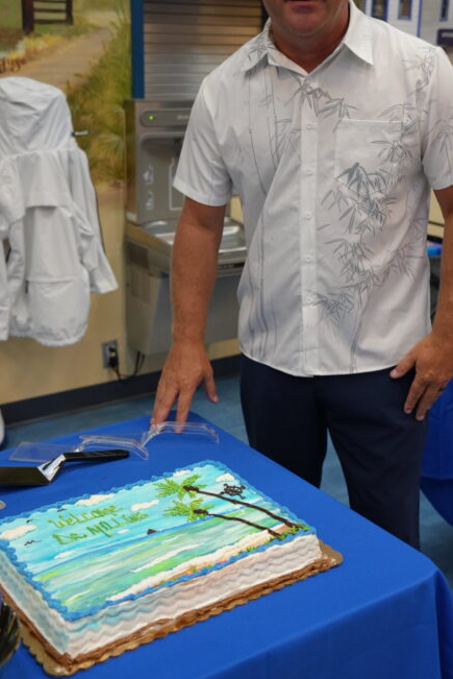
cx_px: 258
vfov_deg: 40.3
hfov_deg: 27.5
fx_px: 923
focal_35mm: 49
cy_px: 305
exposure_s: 1/160
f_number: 4
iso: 2500
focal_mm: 38
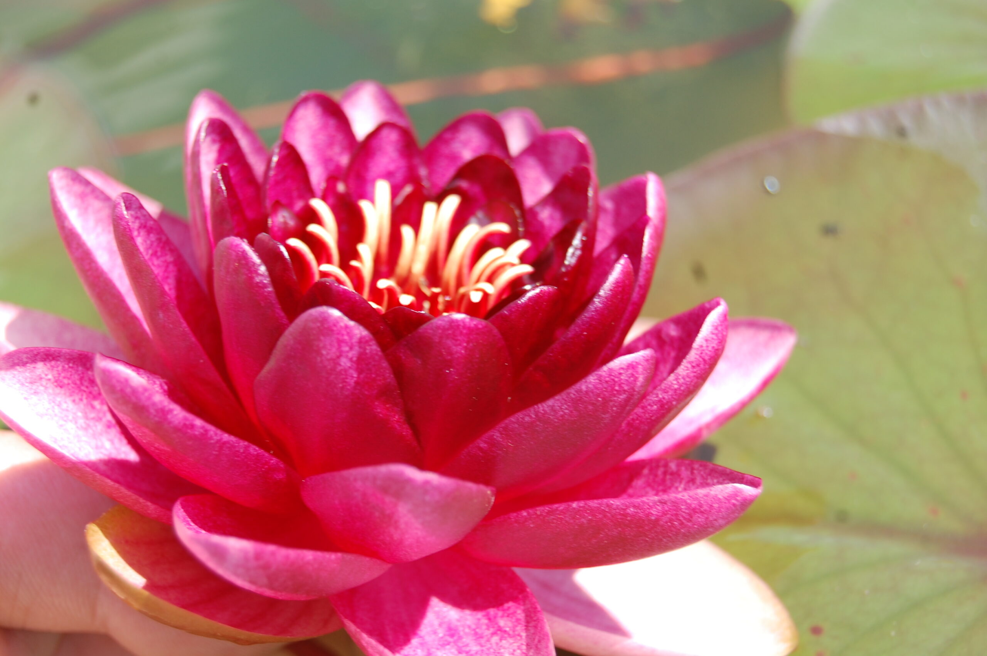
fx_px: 2260
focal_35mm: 82
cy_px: 328
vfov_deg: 16.5
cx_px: 494
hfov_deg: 24.6
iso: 200
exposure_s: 1/200
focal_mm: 55
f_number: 7.1
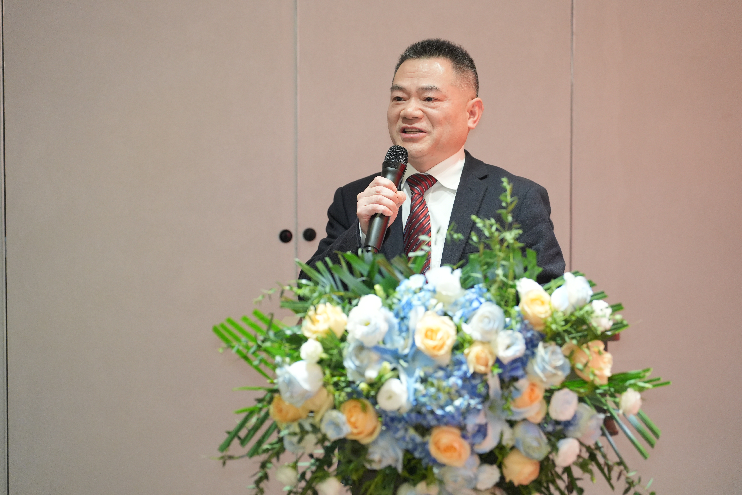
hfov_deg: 19.8
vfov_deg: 13.3
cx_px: 371
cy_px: 248
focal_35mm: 103
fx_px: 2123
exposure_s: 1/160
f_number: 2.8
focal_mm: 103
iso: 3200
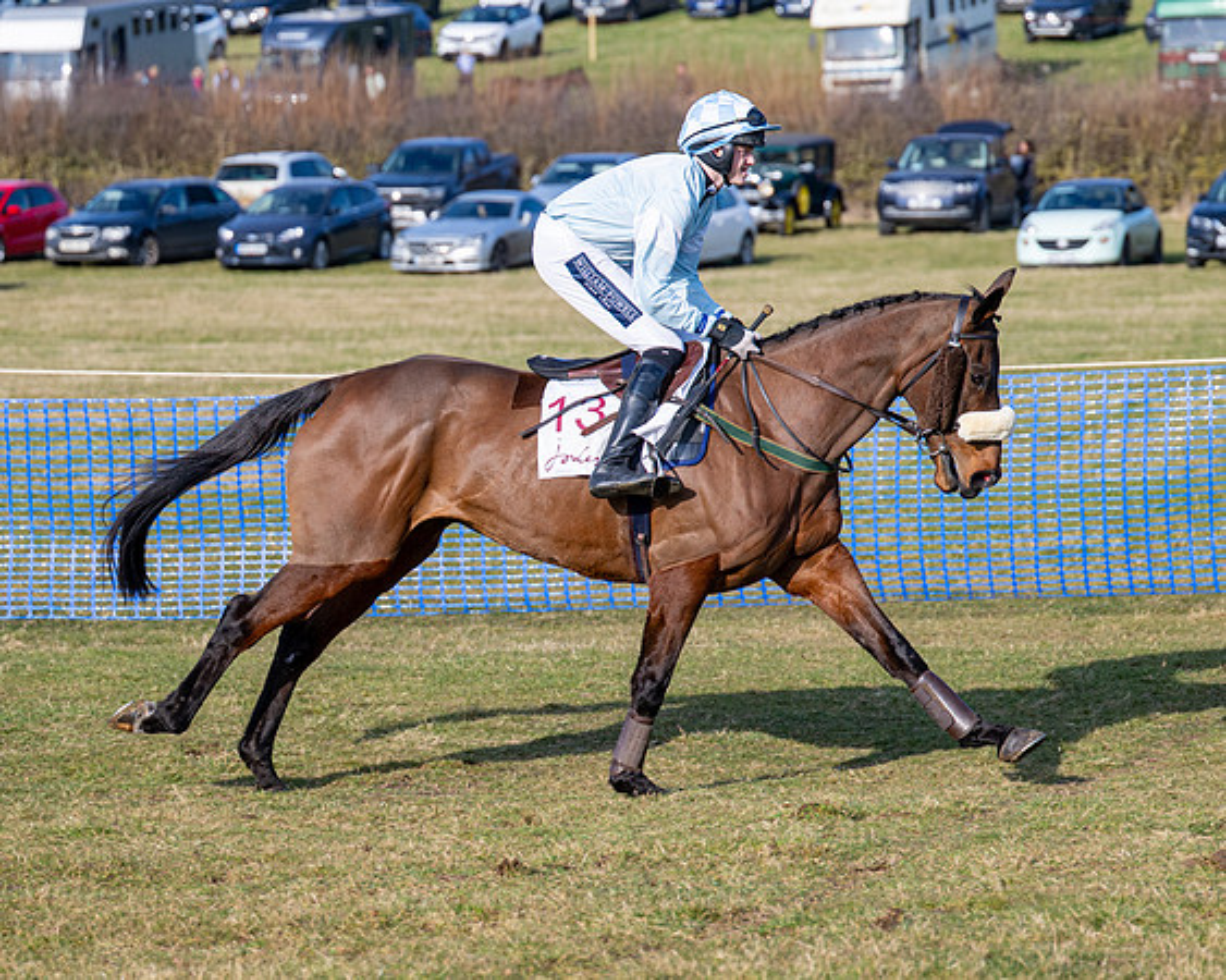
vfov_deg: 8.9
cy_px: 494
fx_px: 6304
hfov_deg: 11.1
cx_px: 521
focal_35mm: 174
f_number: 2.8
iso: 100
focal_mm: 88
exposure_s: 1/1600
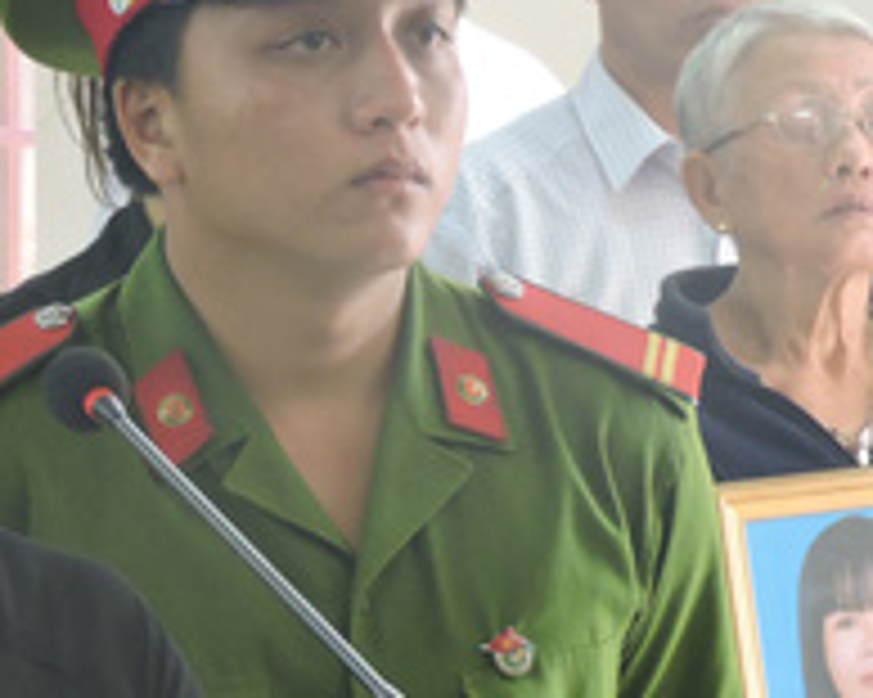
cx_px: 234
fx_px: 10511
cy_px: 637
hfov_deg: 4.8
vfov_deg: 3.8
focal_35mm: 407
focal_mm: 26.9
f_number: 5.2
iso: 400
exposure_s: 1/15
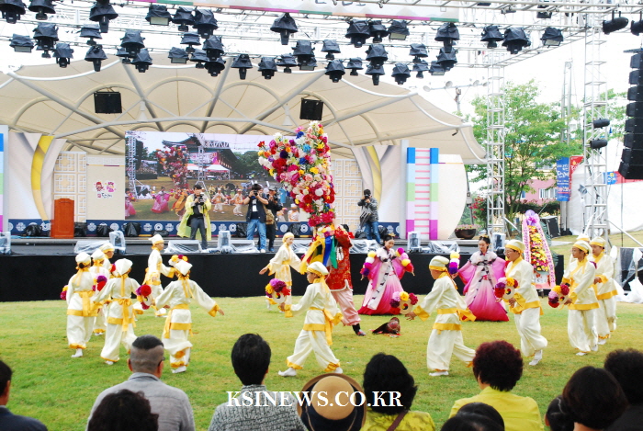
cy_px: 216
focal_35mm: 51
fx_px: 912
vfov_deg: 26.6
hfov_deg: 38.8
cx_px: 322
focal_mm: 34
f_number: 10
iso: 1250
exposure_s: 1/160
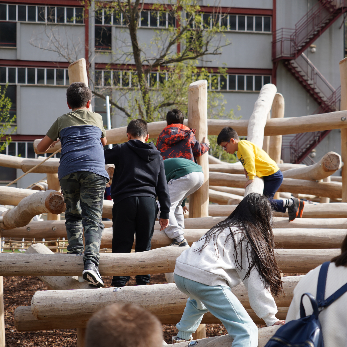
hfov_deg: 20.4
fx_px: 964
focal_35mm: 85
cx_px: 186
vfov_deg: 20.4
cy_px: 174
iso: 100
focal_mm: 66
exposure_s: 1/250
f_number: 5.6
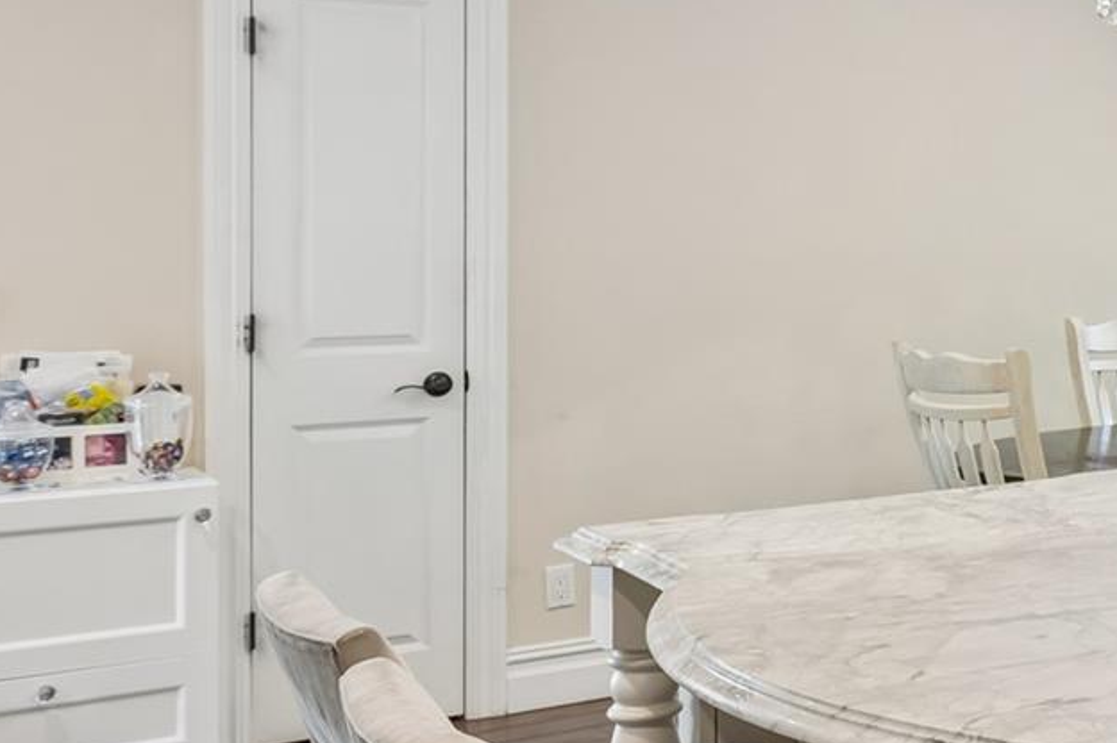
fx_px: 1830
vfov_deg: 22.8
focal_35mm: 59
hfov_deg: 26.1
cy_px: 228
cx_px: 1621
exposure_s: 1/6
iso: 250
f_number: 9
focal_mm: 18
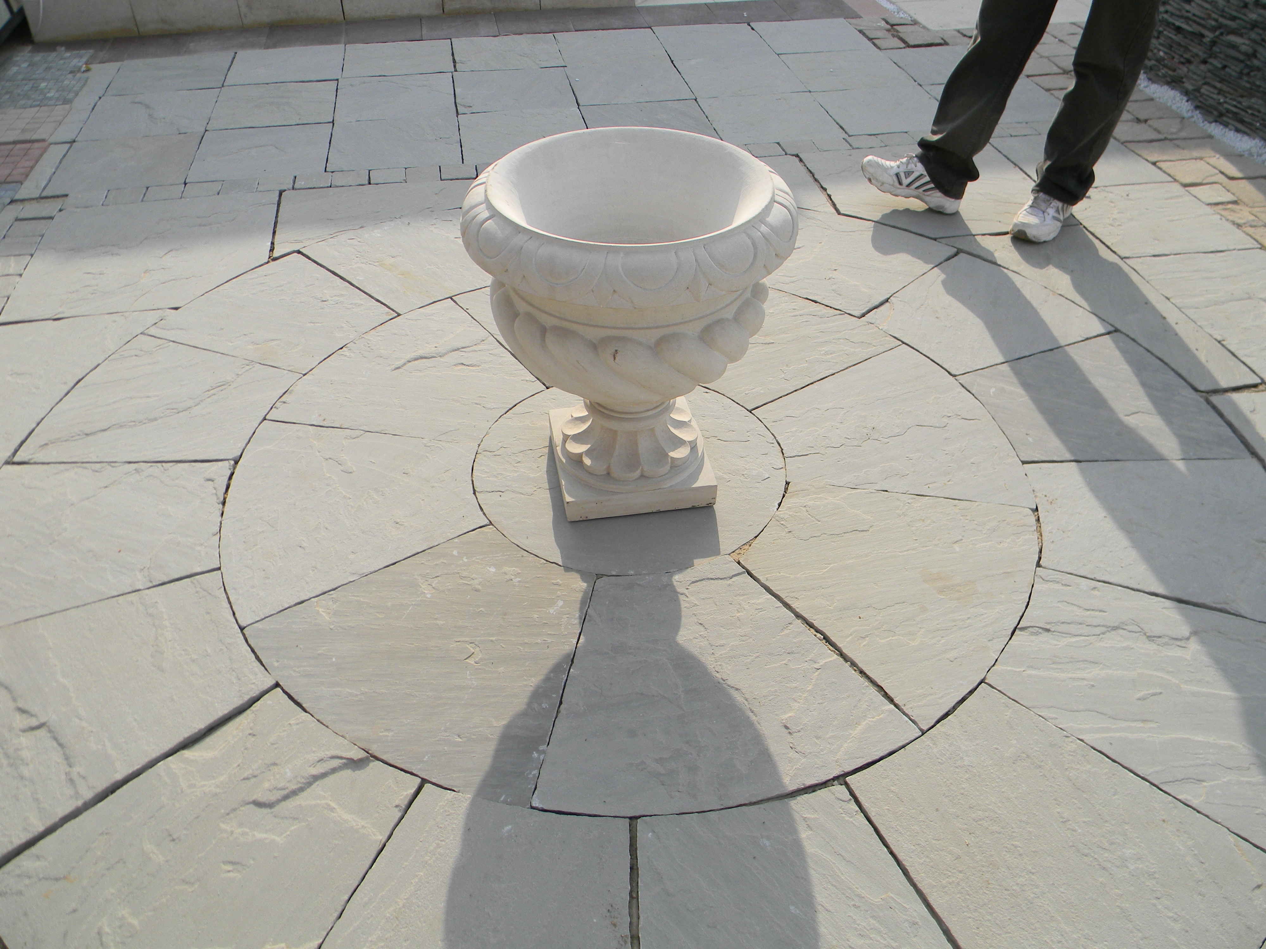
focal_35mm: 28
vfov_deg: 49.7
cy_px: 474
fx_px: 1024
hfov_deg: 63.4
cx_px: 633
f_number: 3.5
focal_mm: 5
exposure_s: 1/554
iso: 80
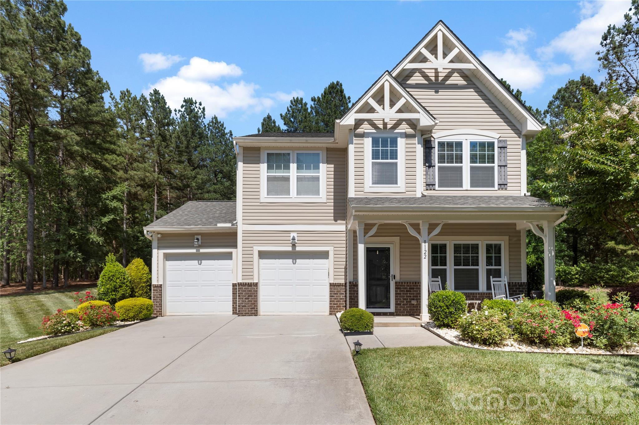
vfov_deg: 73.7
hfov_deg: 96.8
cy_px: 212
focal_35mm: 16
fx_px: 284
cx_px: 320
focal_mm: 16
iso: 200
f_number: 7.1
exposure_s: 1/125
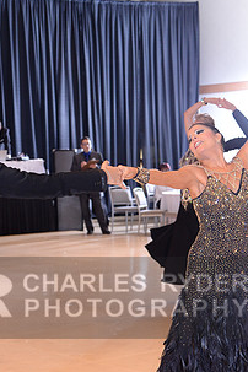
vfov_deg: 19.3
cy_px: 298
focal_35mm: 105
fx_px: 1085
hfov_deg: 13.0
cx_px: 99
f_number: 4.5
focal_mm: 55
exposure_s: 1/200
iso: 1250
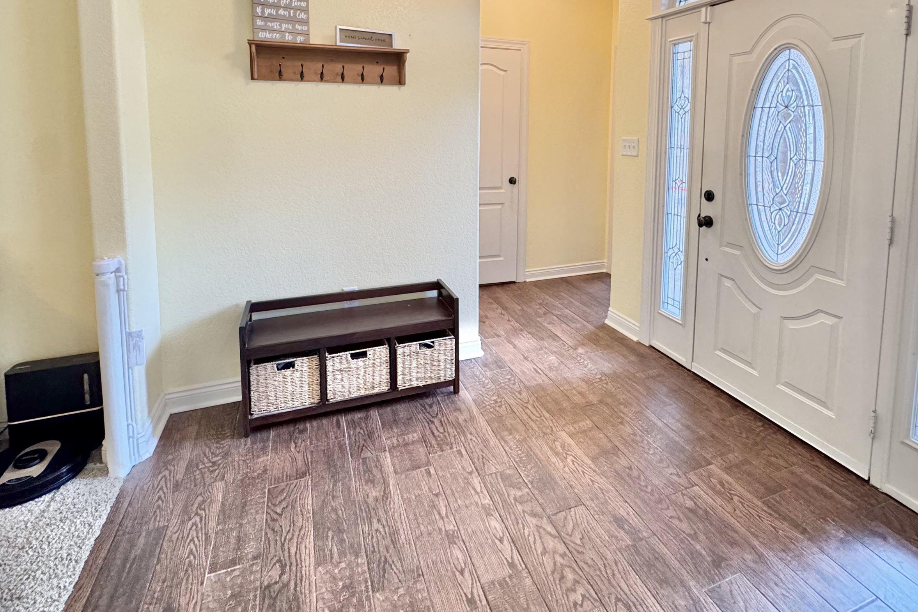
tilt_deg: -4.9
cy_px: 166
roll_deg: -0.9
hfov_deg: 86.8
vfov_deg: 61.6
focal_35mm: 19
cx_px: 487
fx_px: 485
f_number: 2.2
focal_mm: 2.22
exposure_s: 1/60
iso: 400
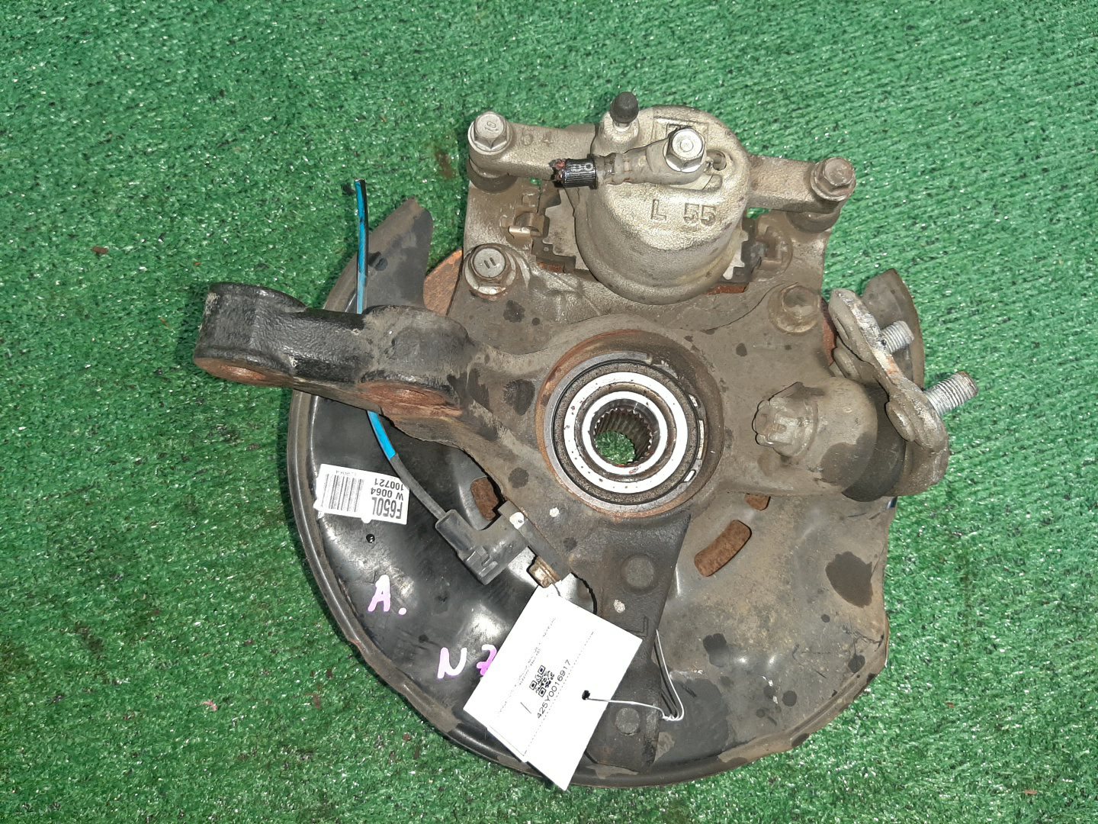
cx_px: 549
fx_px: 825
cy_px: 412
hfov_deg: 67.3
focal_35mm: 26
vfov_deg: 53.1
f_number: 1.7
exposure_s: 1/33
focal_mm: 3.93
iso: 184
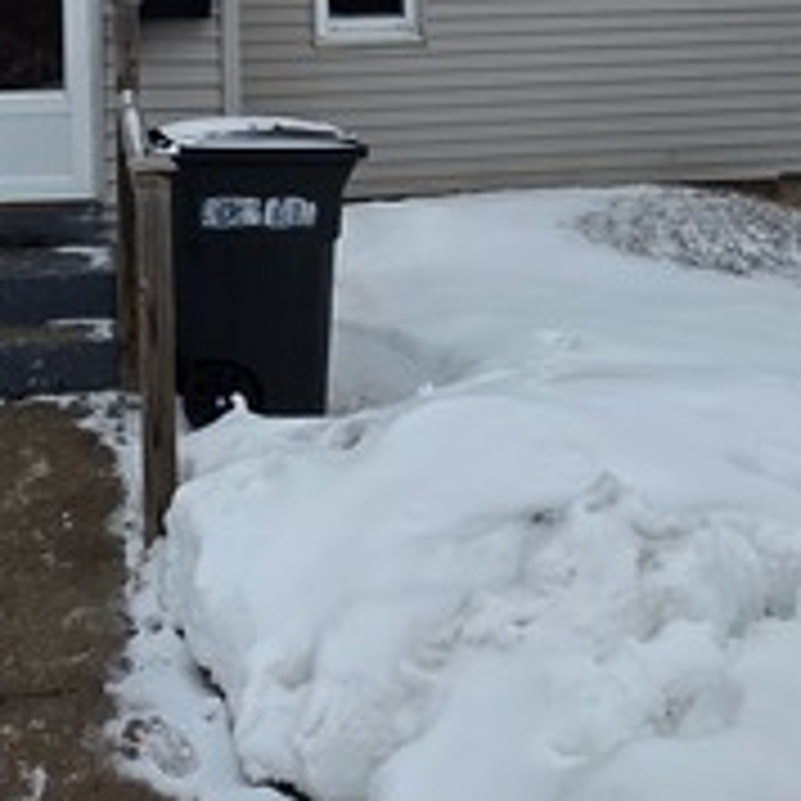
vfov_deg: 35.2
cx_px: 194
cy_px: -16
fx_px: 1126
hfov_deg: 38.1
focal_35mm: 43
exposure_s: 1/1139
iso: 40
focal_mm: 2.2
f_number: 1.9
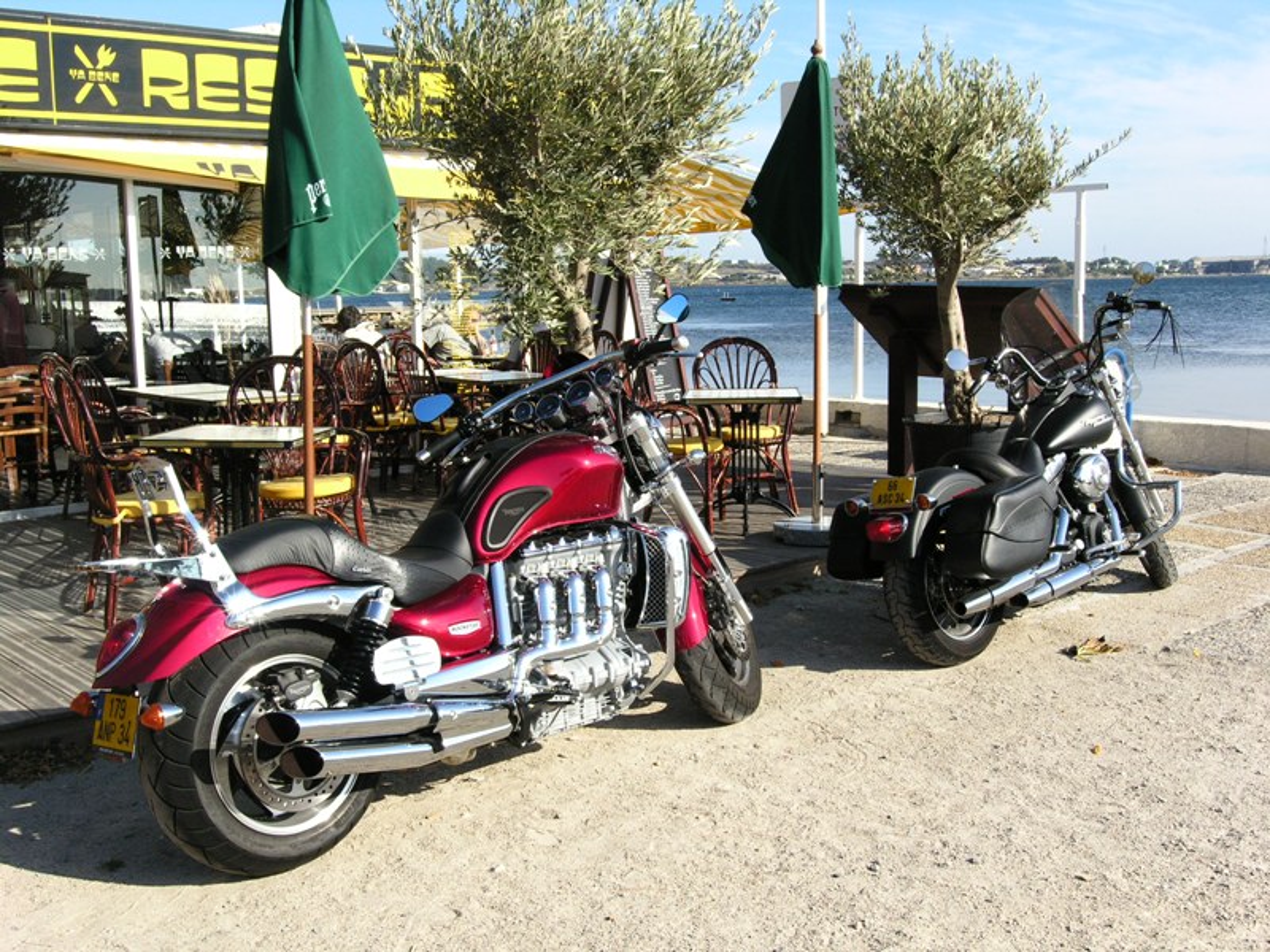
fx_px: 1357
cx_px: 635
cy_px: 476
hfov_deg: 50.1
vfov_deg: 38.7
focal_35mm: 37
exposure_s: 1/270
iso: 100
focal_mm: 9.3
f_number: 6.8
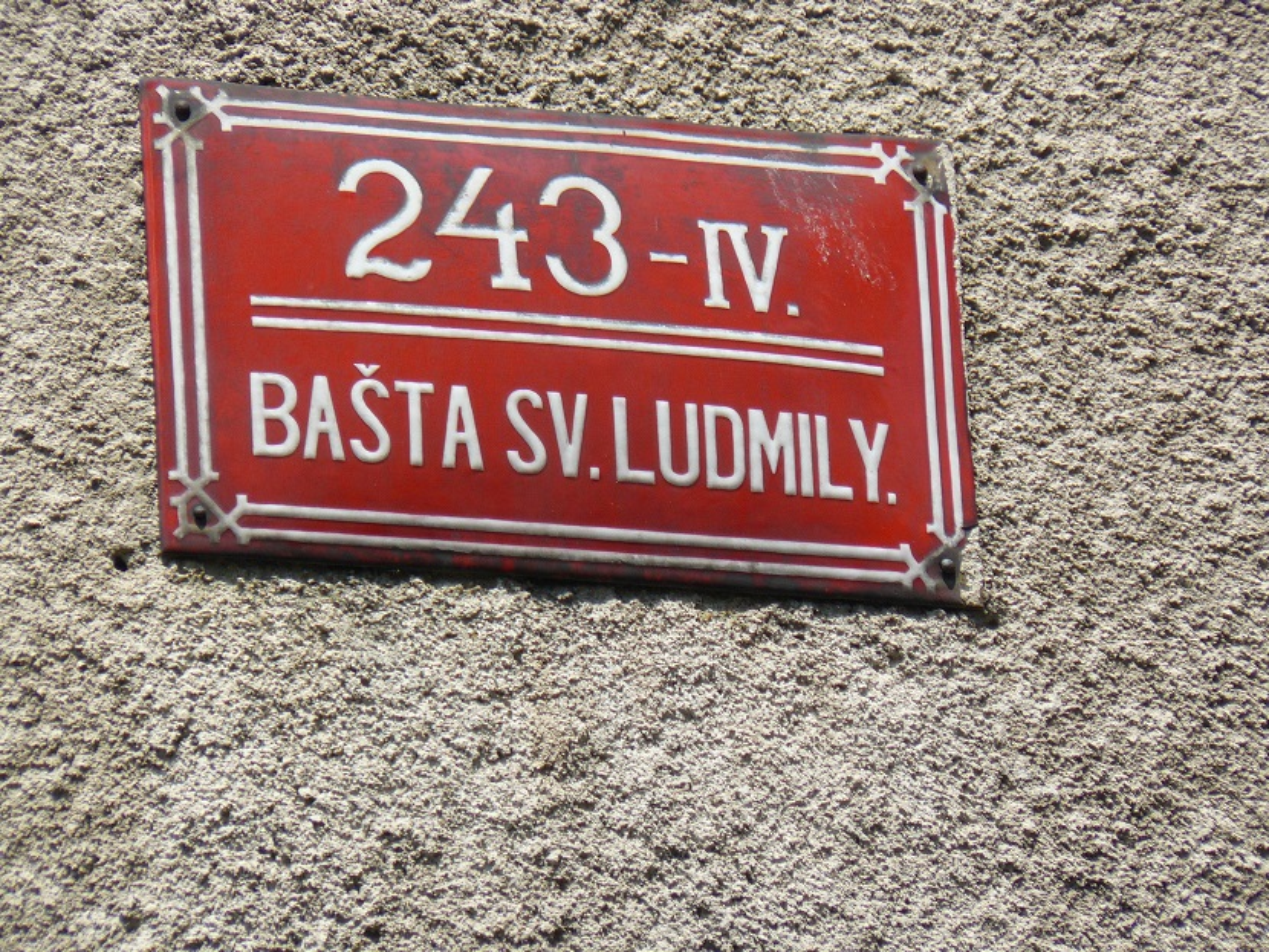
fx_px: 13935
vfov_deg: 3.9
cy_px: 476
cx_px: 634
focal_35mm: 380
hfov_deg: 5.2
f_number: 5.6
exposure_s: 1/400
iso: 100
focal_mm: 63.3
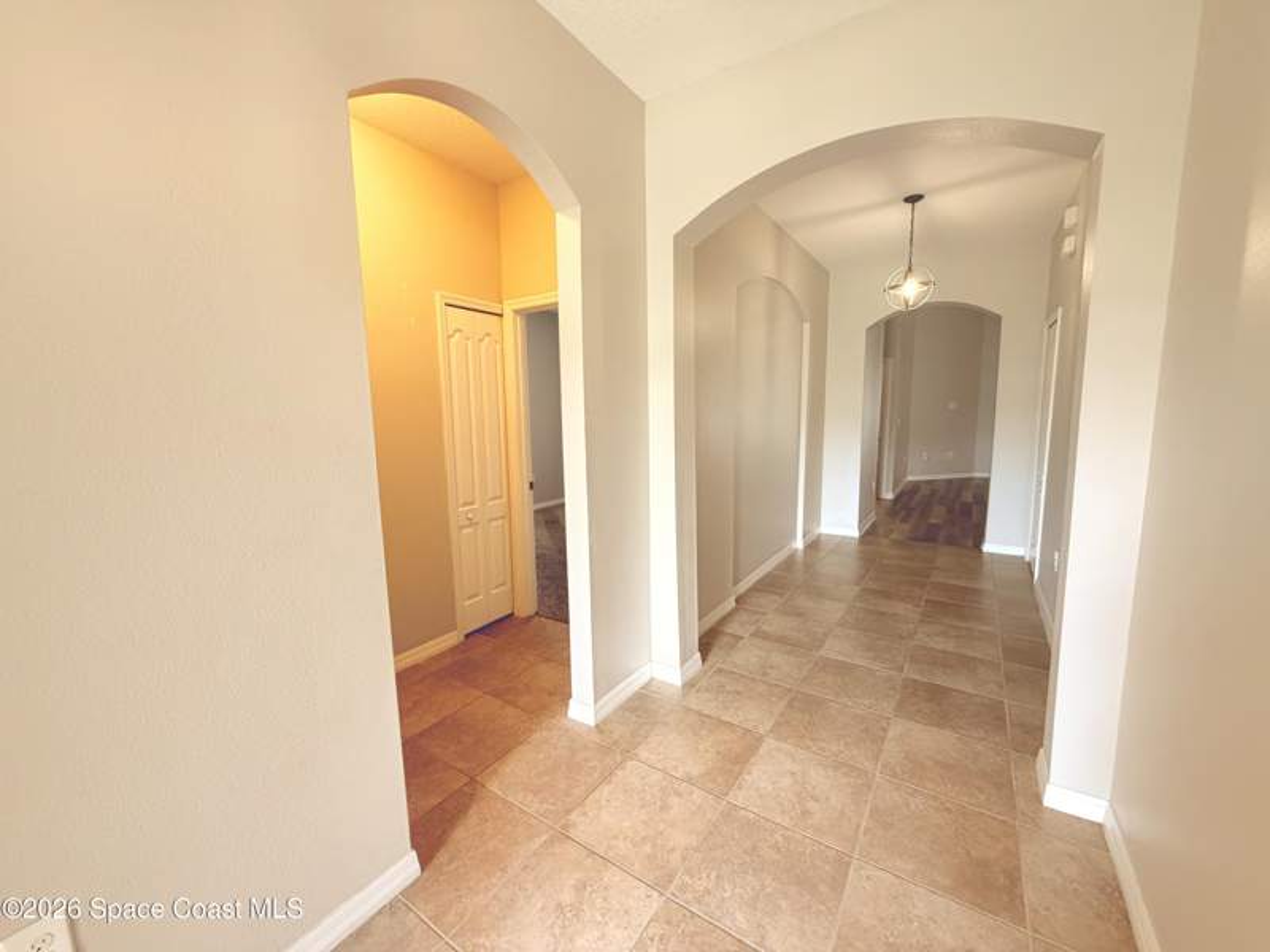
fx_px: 514
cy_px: 476
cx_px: 635
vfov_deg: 85.7
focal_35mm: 14
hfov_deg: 102.1
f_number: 2.2
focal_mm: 2.22
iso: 250
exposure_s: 1/120
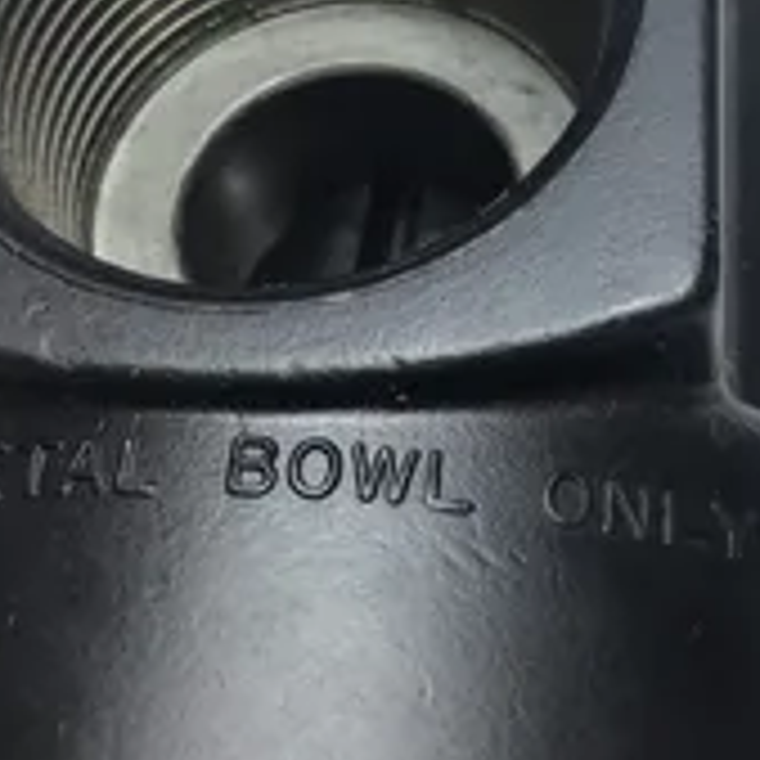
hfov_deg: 26.2
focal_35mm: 65
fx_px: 1615
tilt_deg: -56.9
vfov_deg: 26.4
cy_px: 274
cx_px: 553
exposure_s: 1/60
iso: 25
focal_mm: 3.3
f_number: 2.4
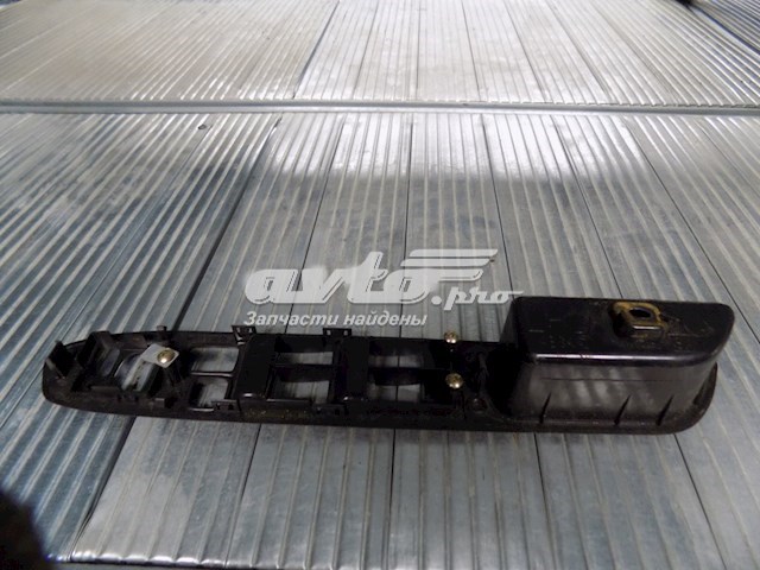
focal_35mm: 23
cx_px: 380
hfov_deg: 73.9
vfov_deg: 58.9
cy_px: 285
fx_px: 505
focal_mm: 4
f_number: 3.1
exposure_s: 1/30
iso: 280
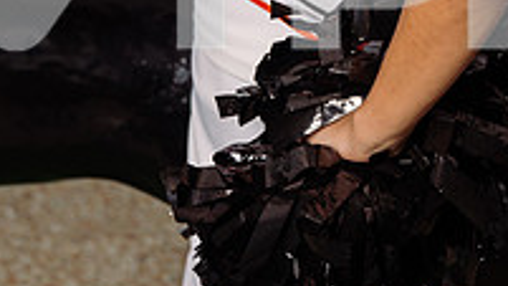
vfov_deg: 8.0
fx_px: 1993
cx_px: 268
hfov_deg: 14.5
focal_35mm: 148
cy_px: -205
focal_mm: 63
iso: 125
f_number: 4.5
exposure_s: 1/250
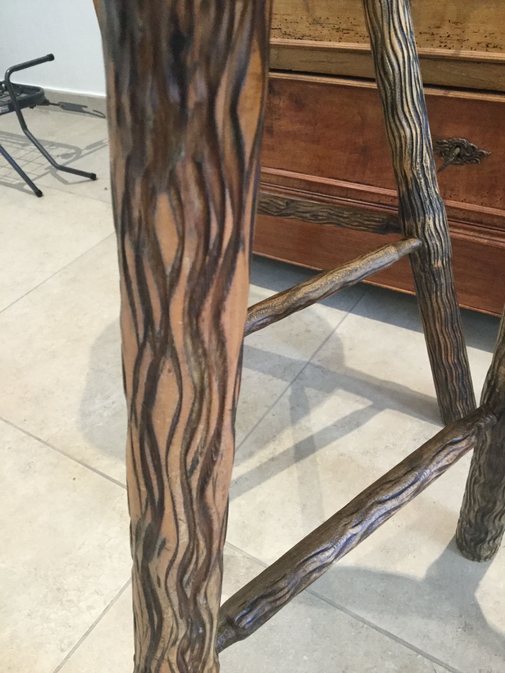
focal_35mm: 31
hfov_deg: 45.4
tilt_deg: -41.7
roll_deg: +8.4
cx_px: 252
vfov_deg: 58.4
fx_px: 603
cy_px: 336
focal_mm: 3.3
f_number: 2.4
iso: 200
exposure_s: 1/20
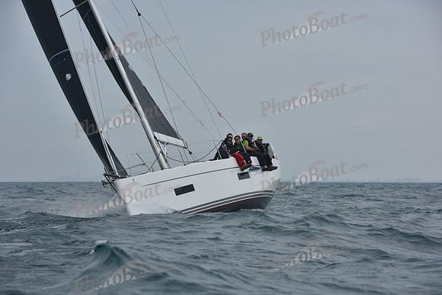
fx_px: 1719
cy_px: 148
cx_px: 221
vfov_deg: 9.8
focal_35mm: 140
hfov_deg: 14.7
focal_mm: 140
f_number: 8
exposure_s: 1/800
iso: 250
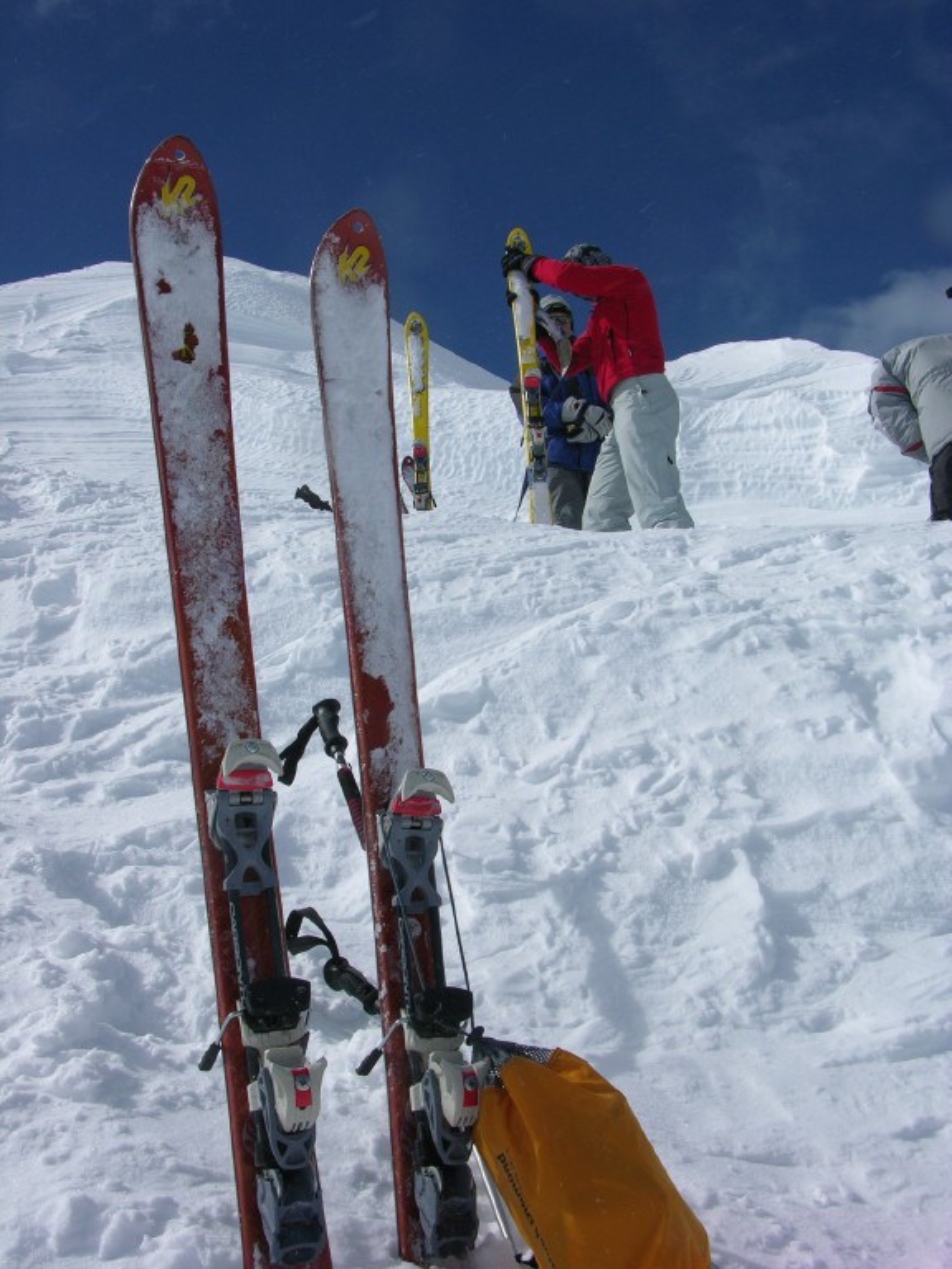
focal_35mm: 35
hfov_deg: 40.7
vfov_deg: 52.6
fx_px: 1283
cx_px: 476
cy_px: 634
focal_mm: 8.9
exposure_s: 1/525
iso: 50
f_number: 8
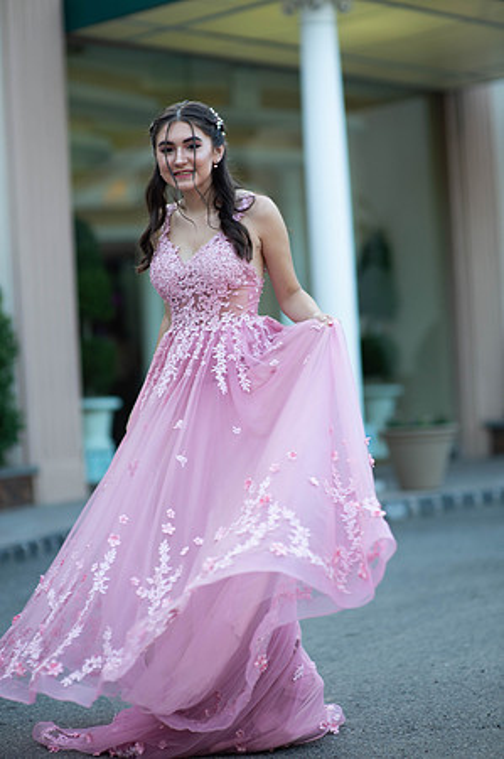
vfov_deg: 23.9
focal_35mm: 85
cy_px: 380
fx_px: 1789
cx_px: 252
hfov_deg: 16.0
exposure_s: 1/640
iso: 250
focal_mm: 85
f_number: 2
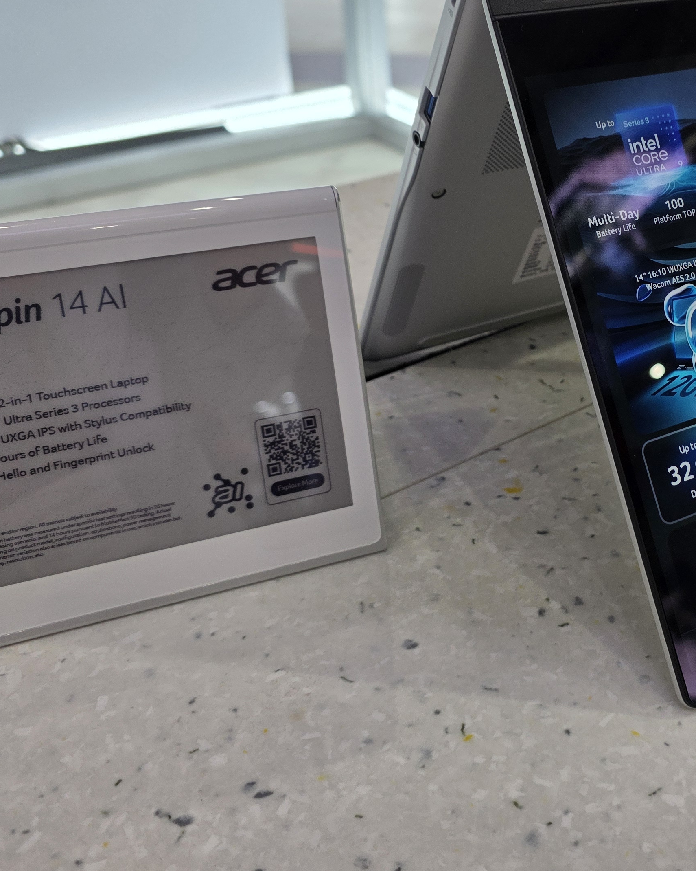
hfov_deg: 34.3
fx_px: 1082
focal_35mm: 42
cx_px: 582
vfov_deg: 43.4
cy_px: 315
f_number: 1.7
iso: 64
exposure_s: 1/180
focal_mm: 6.3
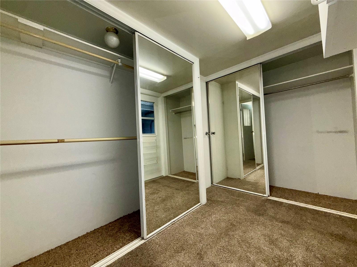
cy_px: 134
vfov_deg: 85.7
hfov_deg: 102.1
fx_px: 144
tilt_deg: +1.2
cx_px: 178
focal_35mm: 14
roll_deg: +2.7
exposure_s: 1/122
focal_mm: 2.22
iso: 100
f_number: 2.2
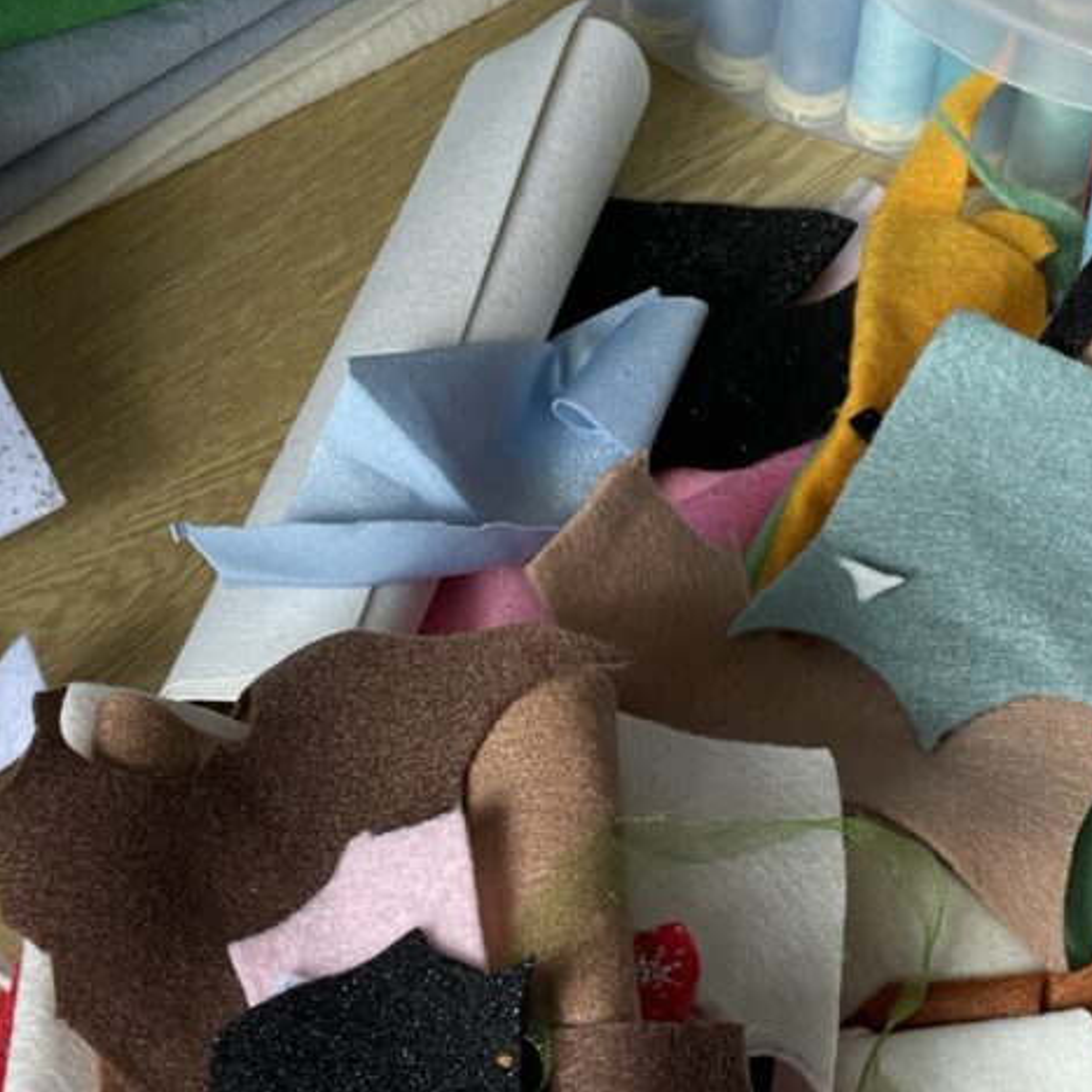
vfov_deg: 13.8
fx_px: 4426
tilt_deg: -52.5
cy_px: 1188
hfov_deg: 14.1
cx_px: 409
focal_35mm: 124
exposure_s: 1/99
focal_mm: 7.5
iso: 125
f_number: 2.2
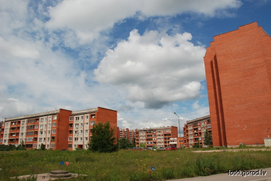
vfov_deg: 48.0
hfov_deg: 67.3
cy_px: 90
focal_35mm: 27
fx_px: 203
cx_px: 136
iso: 640
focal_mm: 18
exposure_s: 1/2000
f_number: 8
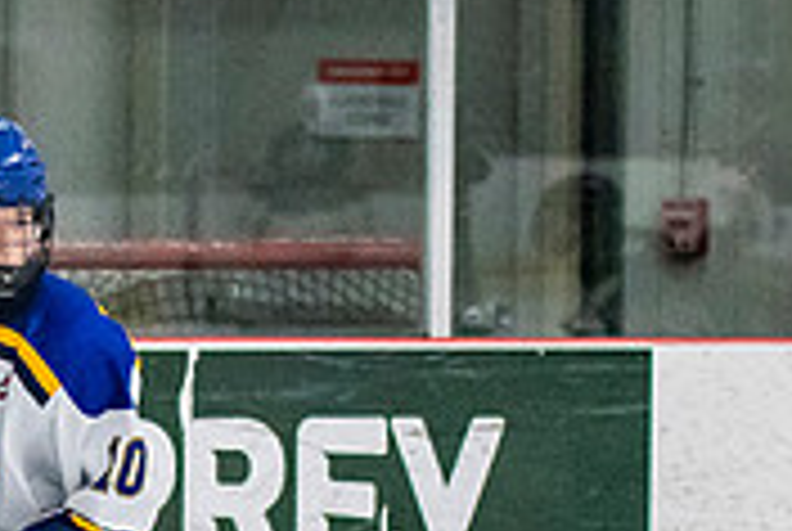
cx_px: -443
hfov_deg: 3.9
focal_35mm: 520
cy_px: 759
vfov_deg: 2.6
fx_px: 11459
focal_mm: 75
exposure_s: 1/640
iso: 2000
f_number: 3.2
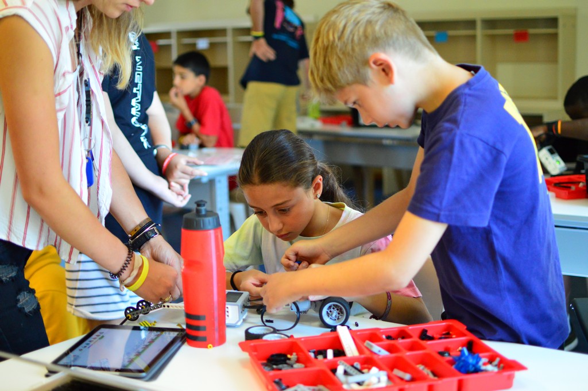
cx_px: 294
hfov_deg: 37.9
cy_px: 196
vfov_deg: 25.7
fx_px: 857
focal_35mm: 52
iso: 1600
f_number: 1.8
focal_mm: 35
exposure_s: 1/500
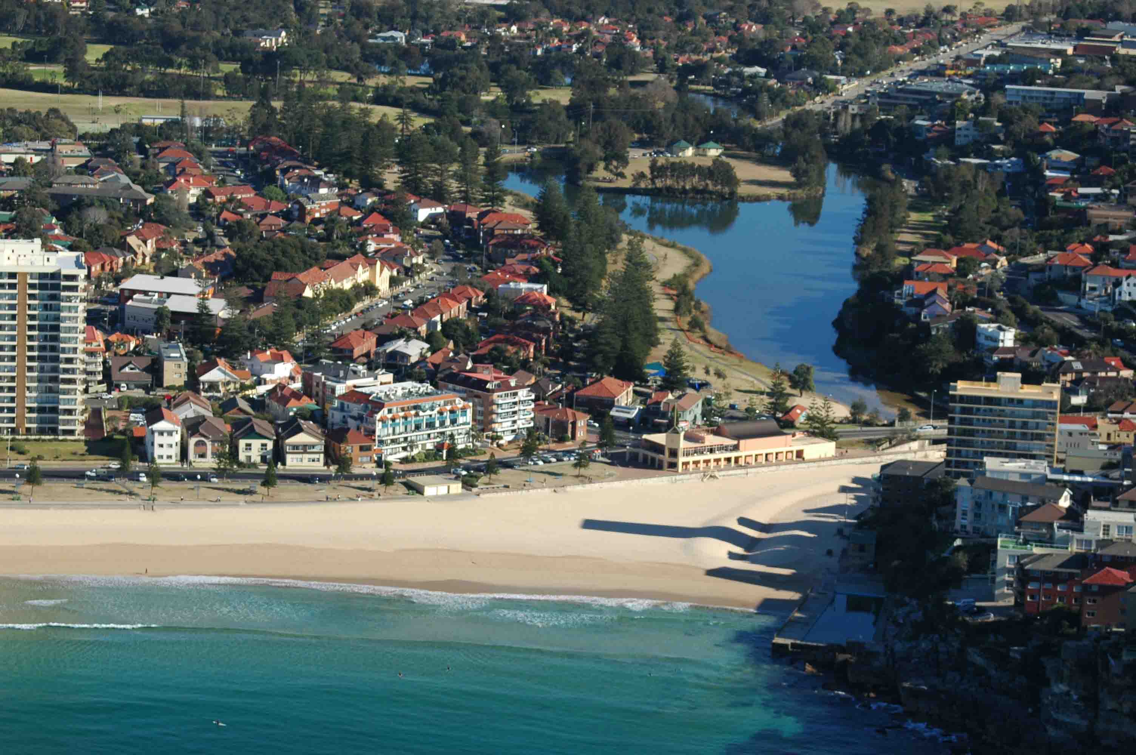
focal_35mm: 120
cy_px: 378
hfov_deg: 17.1
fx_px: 3783
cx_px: 568
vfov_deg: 11.4
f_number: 8
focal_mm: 80
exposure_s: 1/400
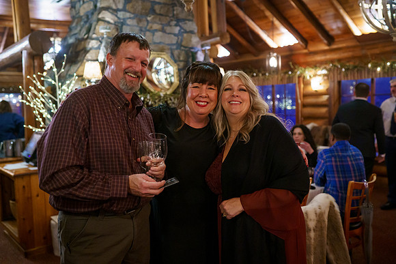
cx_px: 198
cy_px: 132
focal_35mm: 35
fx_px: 390
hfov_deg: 53.8
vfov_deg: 37.4
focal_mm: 35
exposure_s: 1/250
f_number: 2.2
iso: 3200
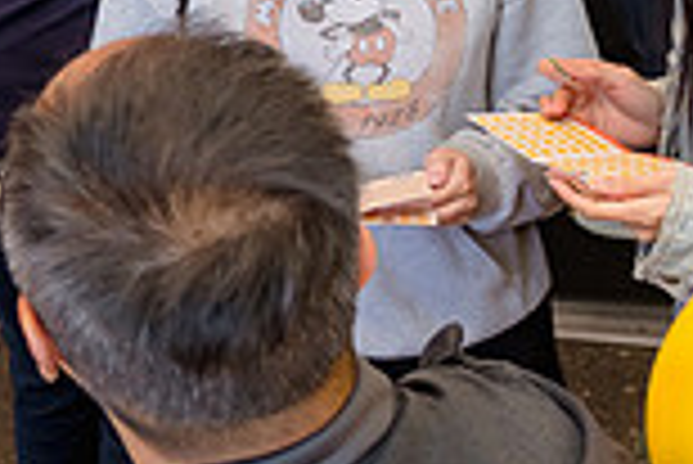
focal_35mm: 96
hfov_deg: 19.4
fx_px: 1850
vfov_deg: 14.0
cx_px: -243
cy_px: -16
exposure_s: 1/160
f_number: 3.5
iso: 400
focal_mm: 17
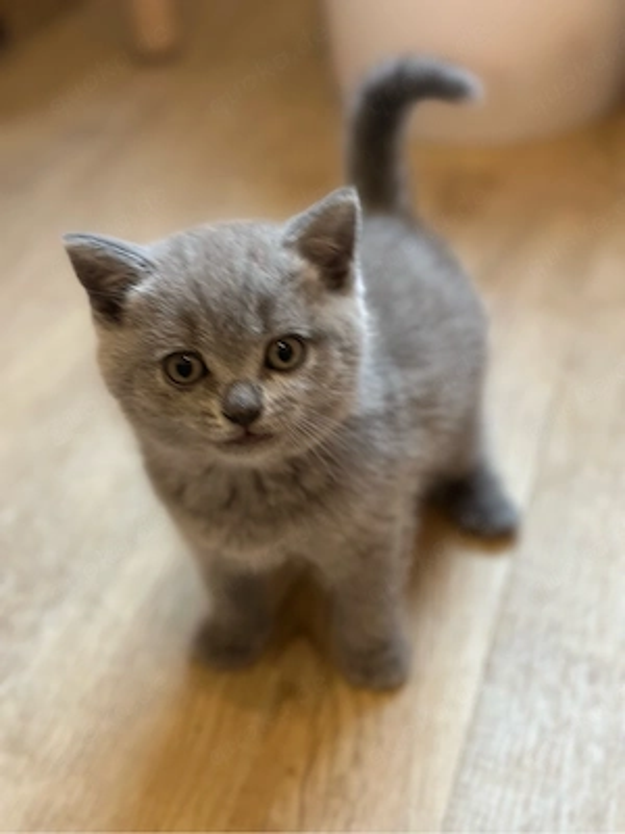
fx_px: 1156
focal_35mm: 48
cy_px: 417
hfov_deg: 30.3
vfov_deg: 39.7
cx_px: 312
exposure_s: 1/60
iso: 250
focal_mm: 6.86
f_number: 1.78
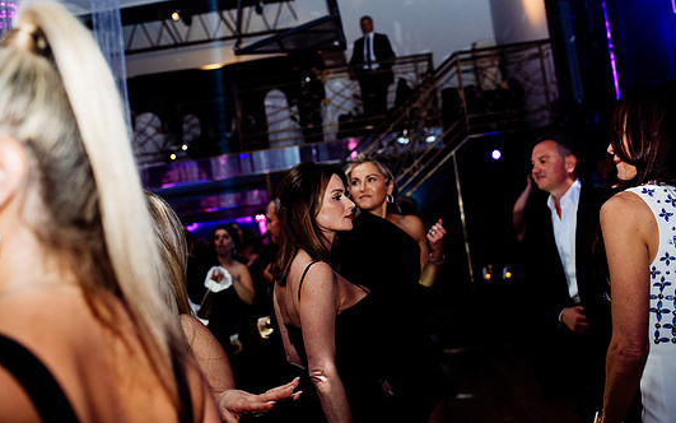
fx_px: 719
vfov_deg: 32.8
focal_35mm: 39
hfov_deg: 50.3
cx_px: 364
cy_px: 194
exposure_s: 1/200
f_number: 2.8
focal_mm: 35
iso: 1600
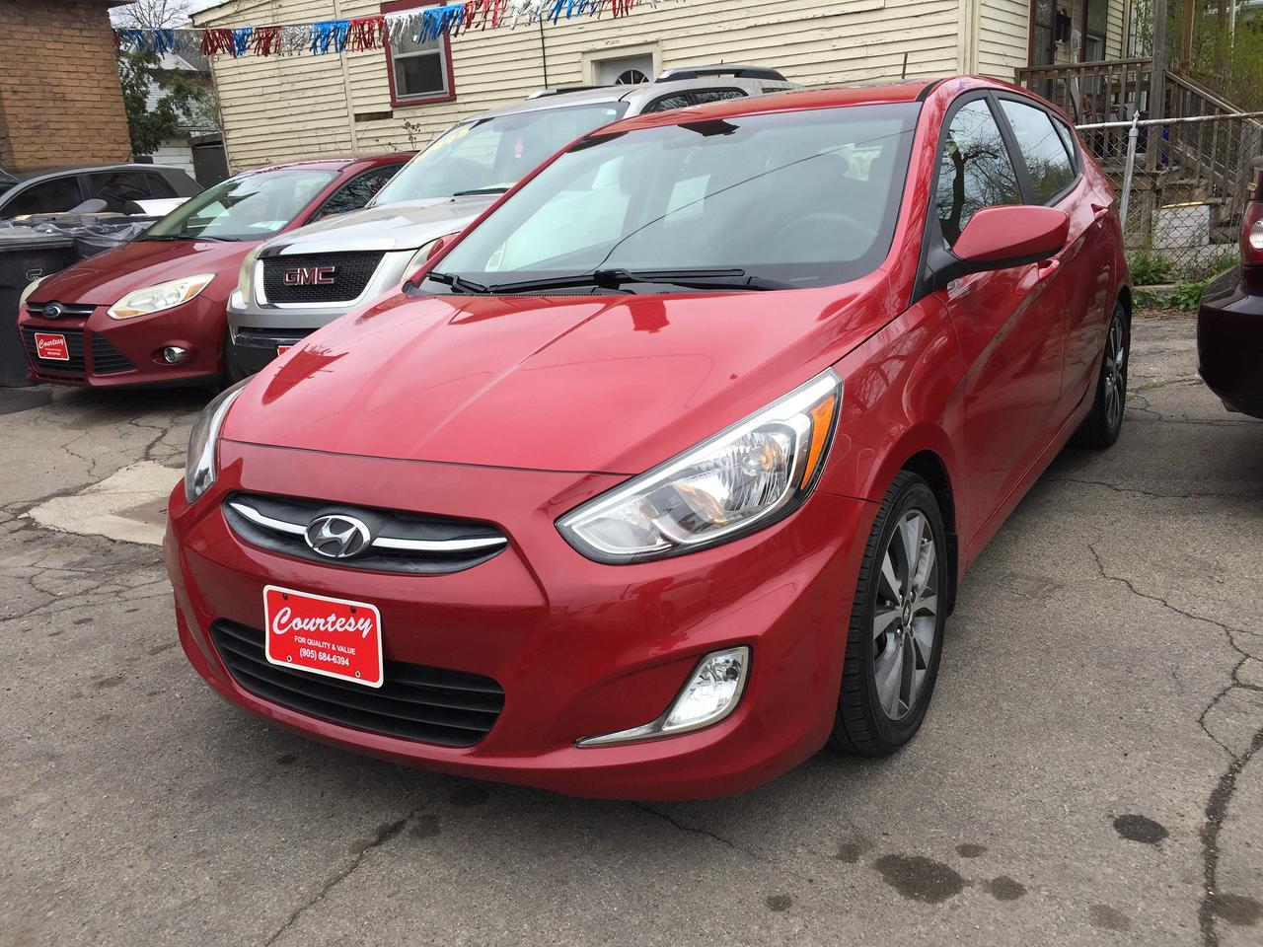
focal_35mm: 29
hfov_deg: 61.7
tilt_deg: -14.8
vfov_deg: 48.2
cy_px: 474
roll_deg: +2.2
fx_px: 1058
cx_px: 632
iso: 32
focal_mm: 4.15
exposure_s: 1/942
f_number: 2.2
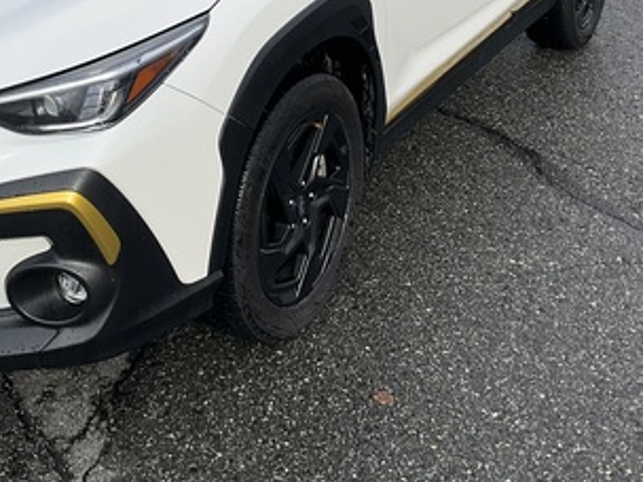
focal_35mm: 61
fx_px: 1133
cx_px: 201
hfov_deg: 31.4
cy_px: 11
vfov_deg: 23.1
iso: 25
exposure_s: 1/912
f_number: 1.8
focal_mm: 3
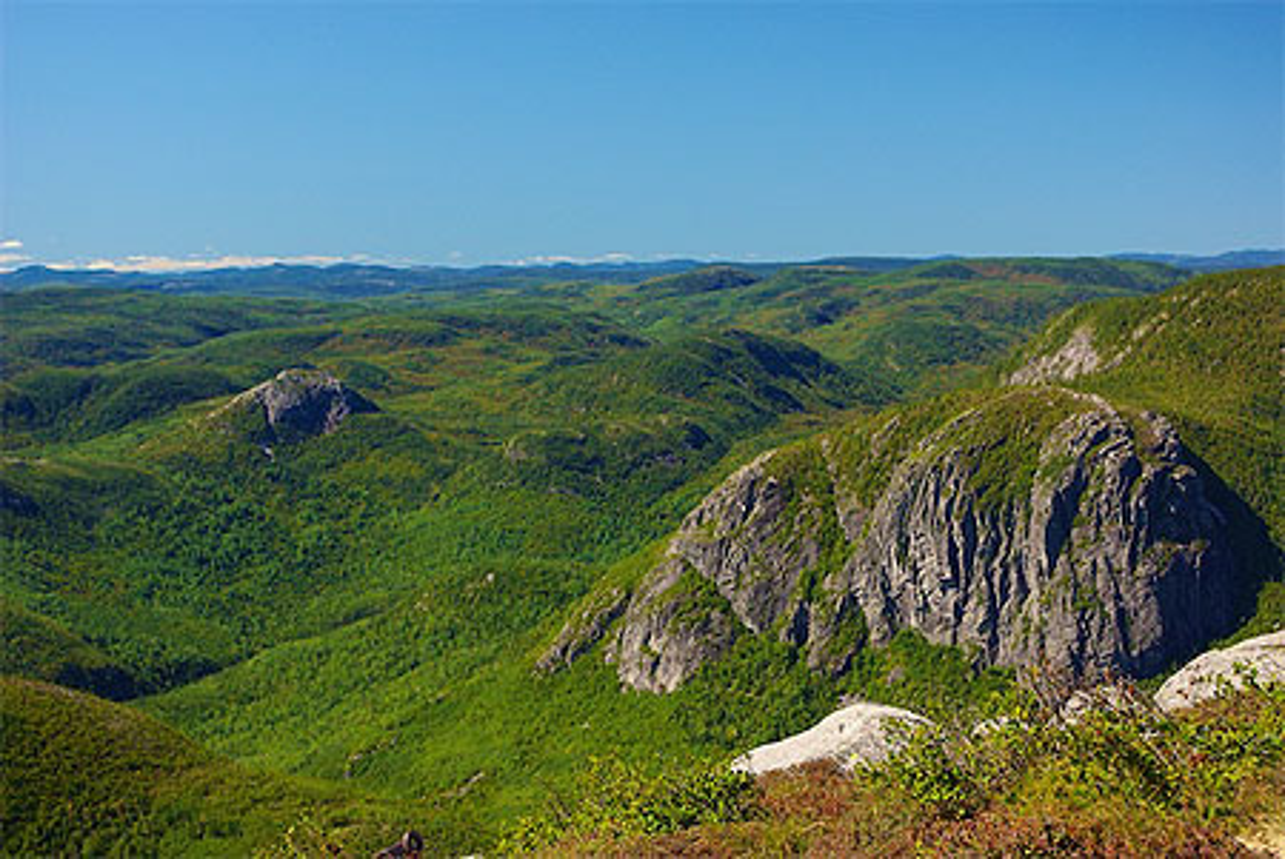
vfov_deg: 22.7
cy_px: 430
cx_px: 642
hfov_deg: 33.4
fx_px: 2144
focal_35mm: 60
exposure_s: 1/125
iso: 200
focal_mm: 40
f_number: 6.7
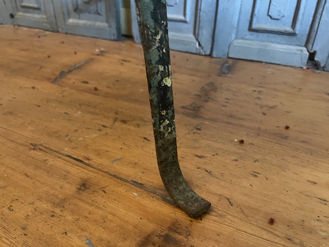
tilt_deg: -32.9
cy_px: 124
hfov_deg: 67.3
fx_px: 247
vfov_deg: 53.1
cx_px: 164
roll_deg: +0.2
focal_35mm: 26
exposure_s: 1/25
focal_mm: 4.2
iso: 640
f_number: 1.6
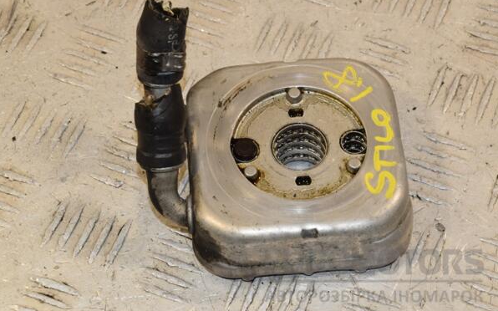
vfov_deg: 11.3
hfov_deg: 18.1
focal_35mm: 116
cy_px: 150
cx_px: 249
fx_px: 1567
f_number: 18
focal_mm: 75
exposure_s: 1/50
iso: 800
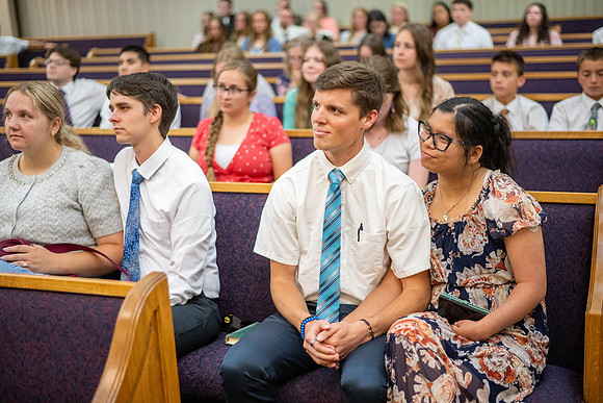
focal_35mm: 50
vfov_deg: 27.0
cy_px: 202
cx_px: 302
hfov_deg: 39.6
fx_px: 838
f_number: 1.8
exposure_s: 1/400
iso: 1600
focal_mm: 50
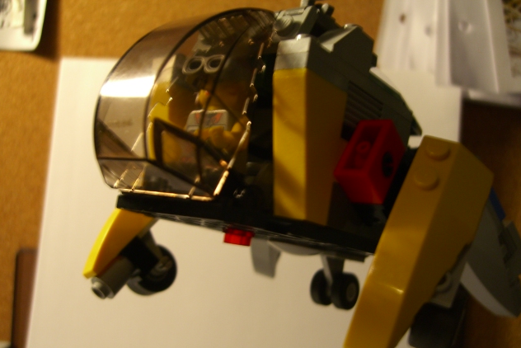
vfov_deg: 33.4
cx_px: 261
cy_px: 197
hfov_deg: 48.4
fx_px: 579
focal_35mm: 40
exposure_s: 1/20
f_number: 2.8
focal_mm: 7.9
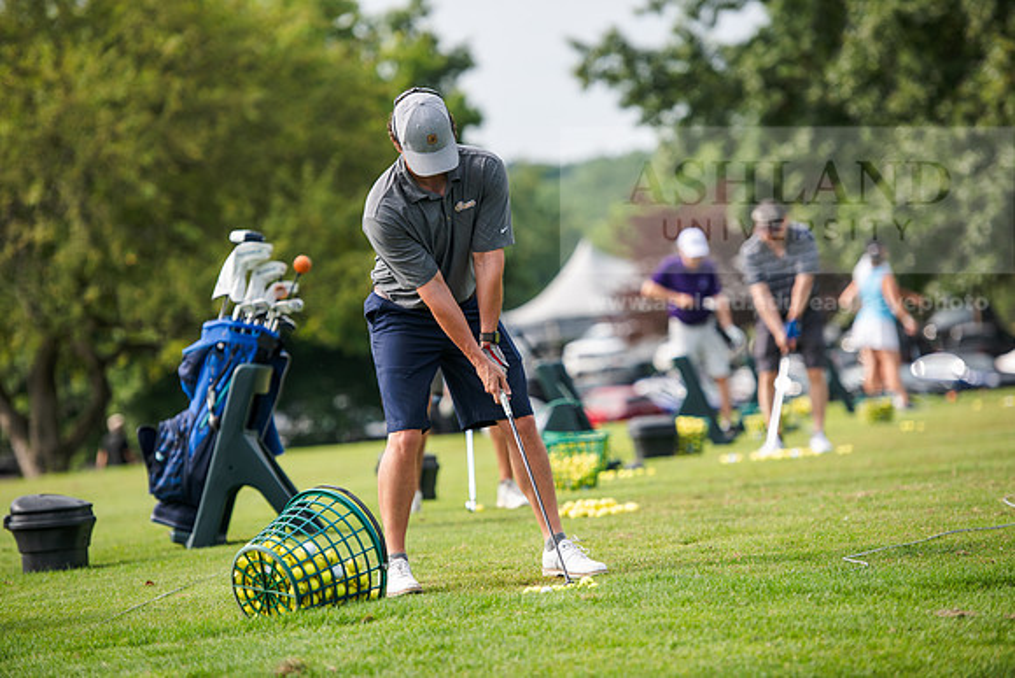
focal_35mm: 140
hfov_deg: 14.7
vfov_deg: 9.8
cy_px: 339
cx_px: 508
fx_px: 3948
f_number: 3.2
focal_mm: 140
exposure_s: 1/640
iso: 80
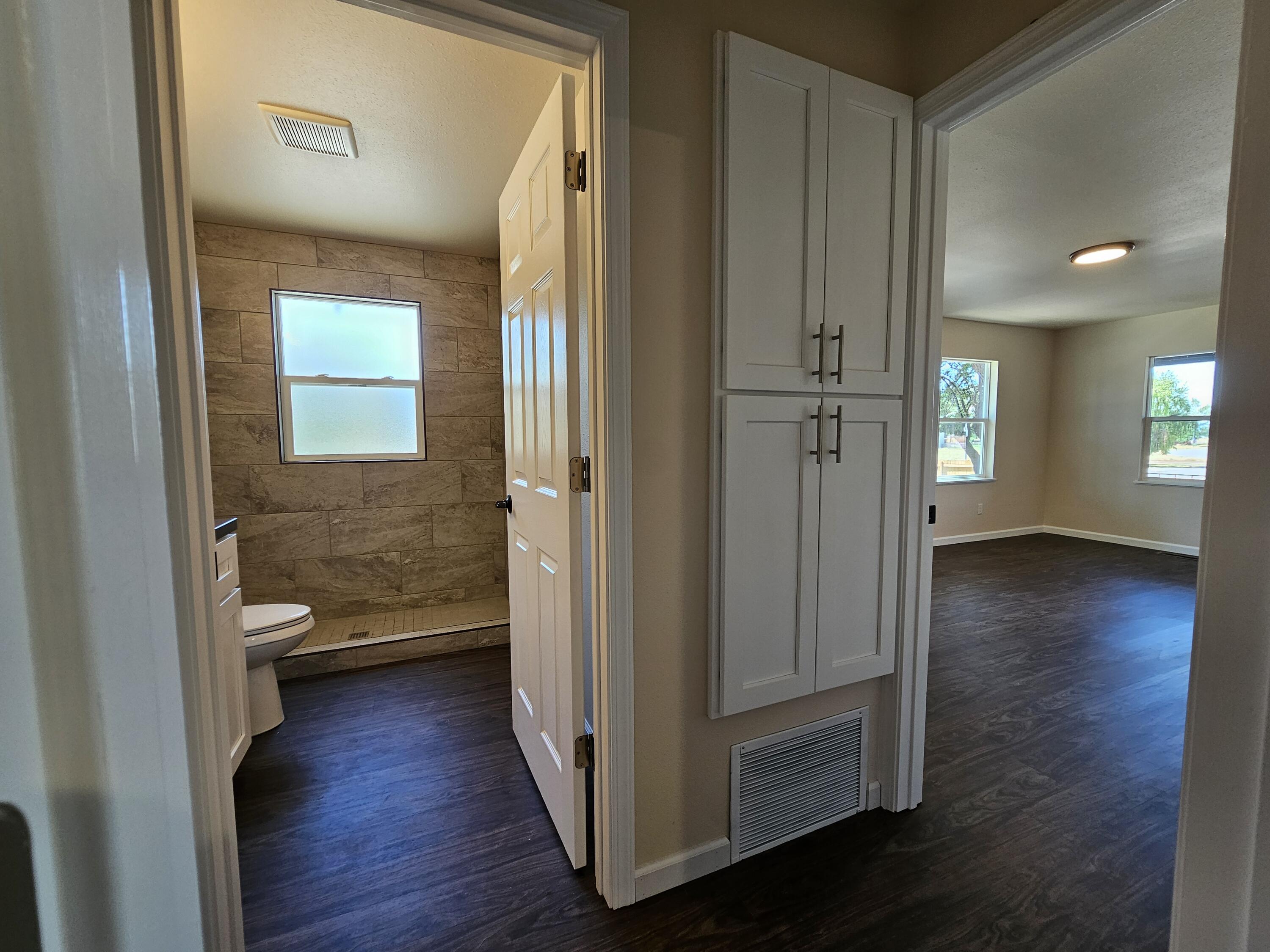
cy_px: 476
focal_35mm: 13
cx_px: 635
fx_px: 477
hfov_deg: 106.2
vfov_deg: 89.9
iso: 100
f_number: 2.2
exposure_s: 1/60
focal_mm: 2.2
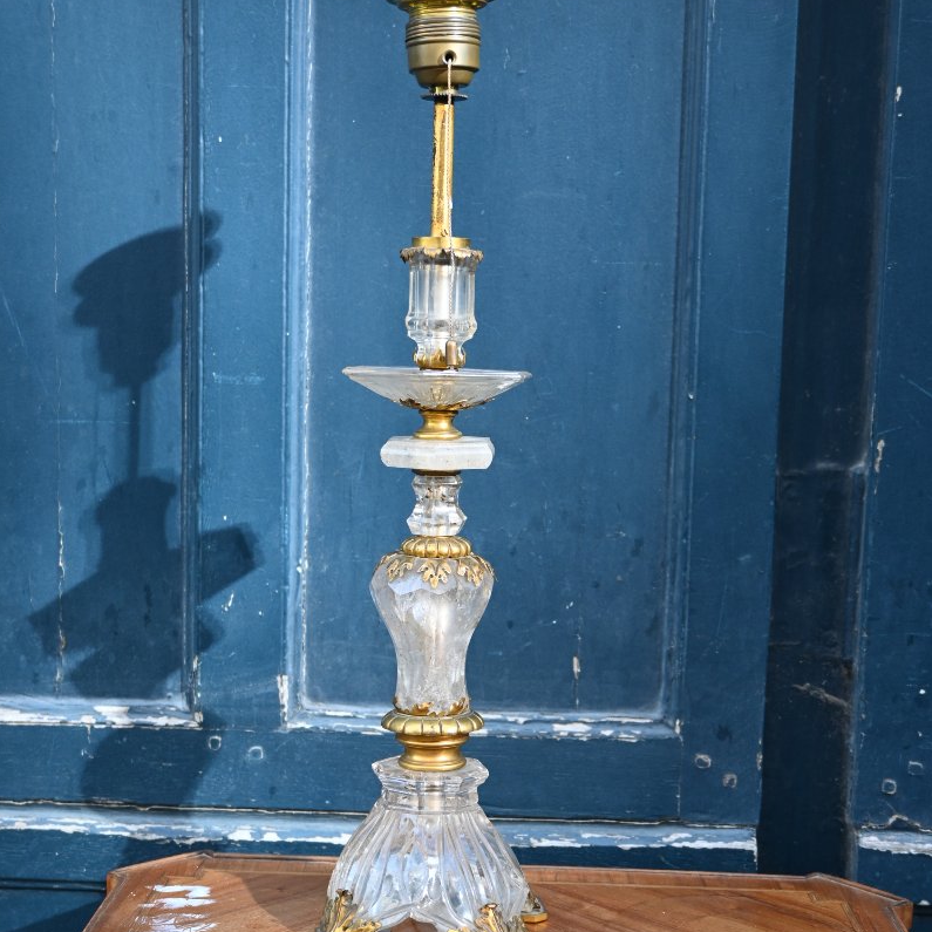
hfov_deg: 28.8
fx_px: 1817
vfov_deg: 28.7
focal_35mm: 60
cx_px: 465
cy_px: 580
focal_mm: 31
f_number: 4
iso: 400
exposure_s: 1/250
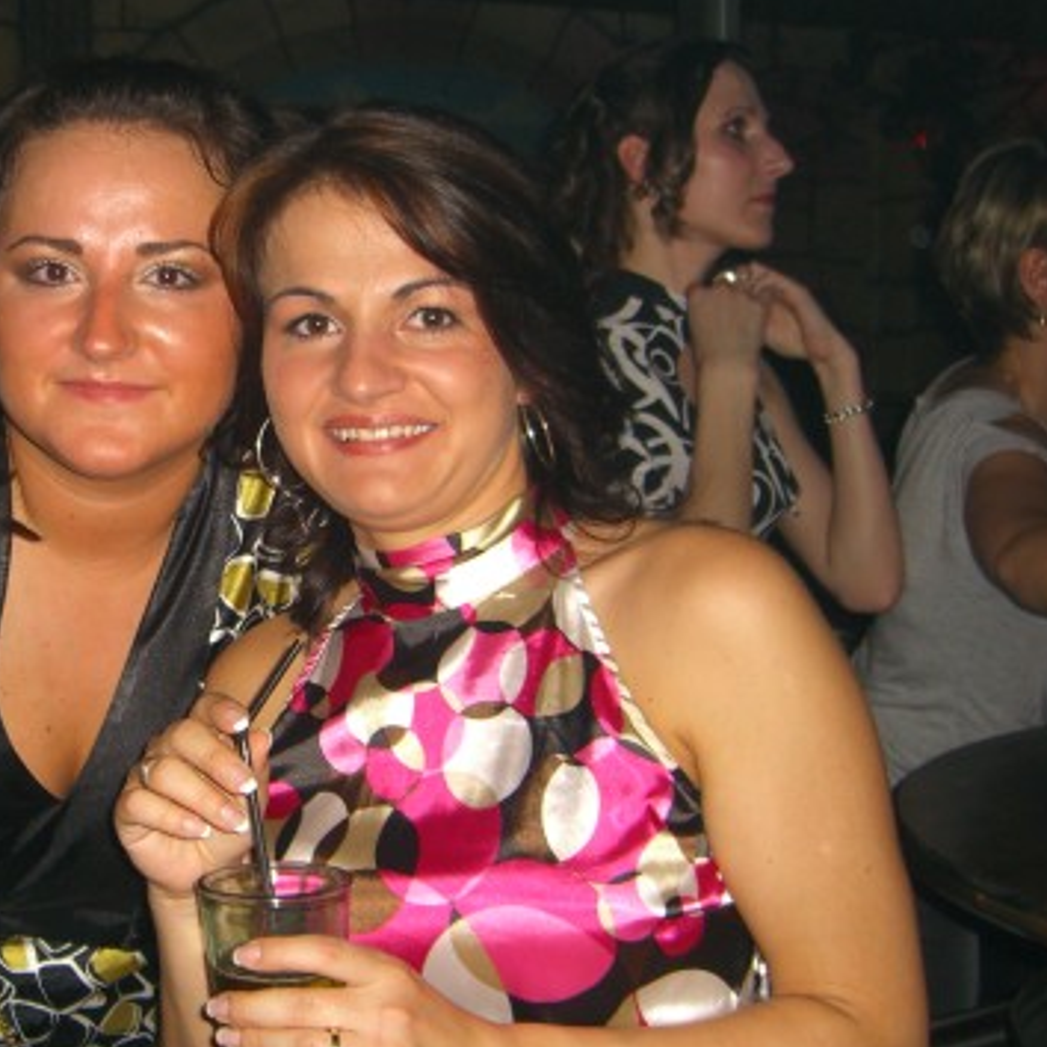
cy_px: 512
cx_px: 204
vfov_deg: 30.0
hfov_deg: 29.3
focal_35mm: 57
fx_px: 1951
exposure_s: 1/60
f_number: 2.8
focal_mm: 7.9
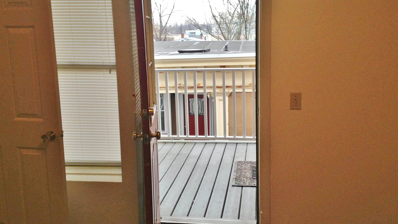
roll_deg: +0.6
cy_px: 95
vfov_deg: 30.4
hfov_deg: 51.6
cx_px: 202
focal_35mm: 39
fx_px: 412
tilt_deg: -9.9
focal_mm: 4.12
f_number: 2.4
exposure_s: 1/120
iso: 80
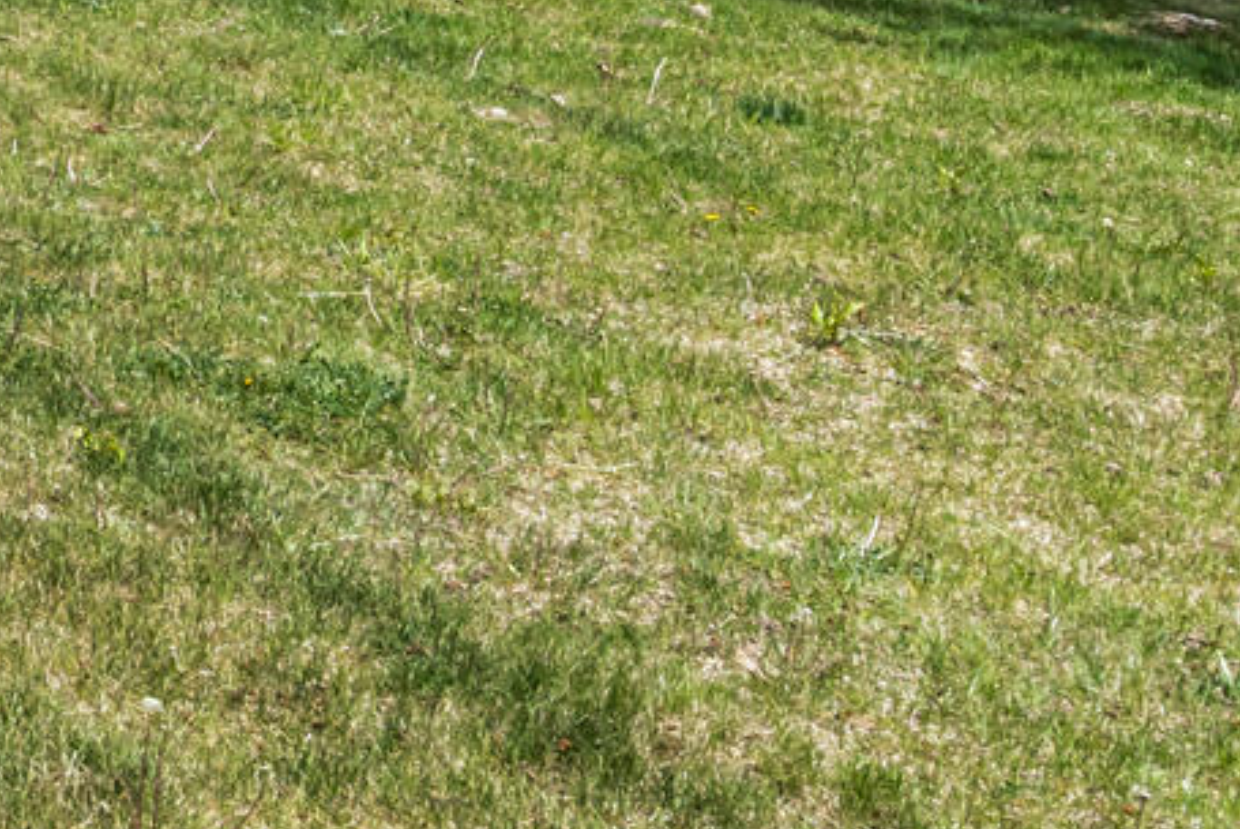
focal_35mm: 101
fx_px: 3481
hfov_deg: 16.4
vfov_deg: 12.2
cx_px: -1085
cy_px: -743
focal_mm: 23
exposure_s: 1/1250
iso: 800
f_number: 10
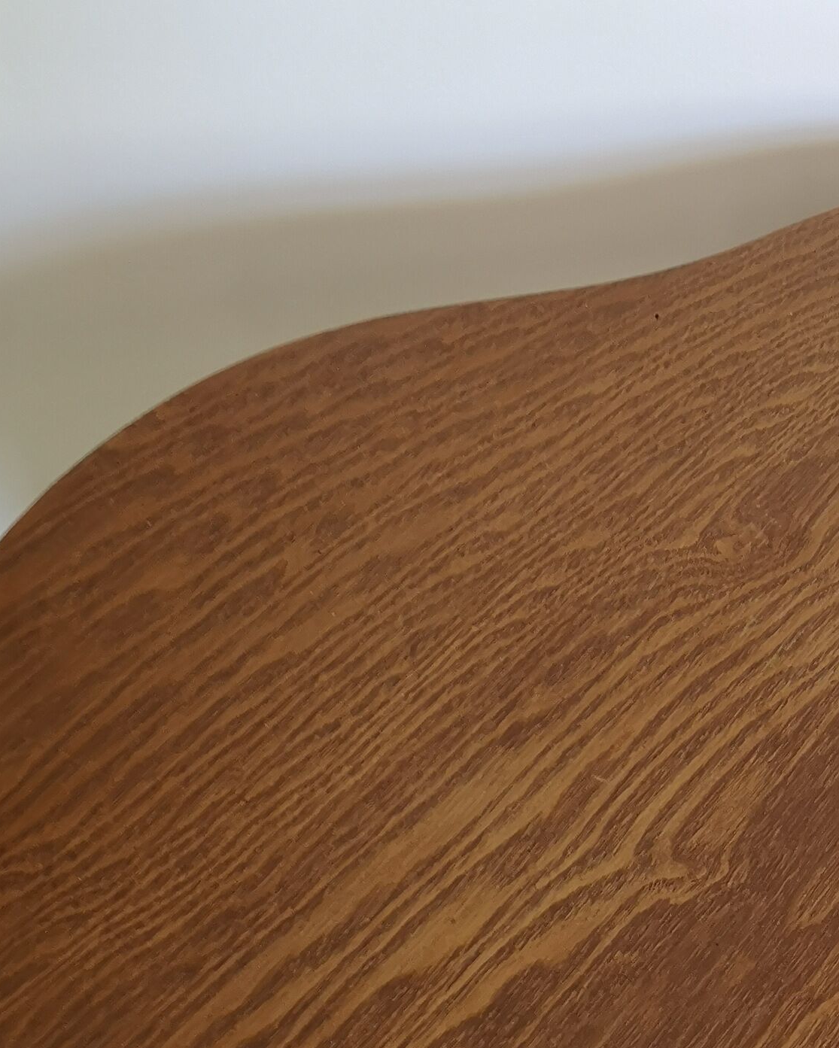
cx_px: 676
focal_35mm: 69
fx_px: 2141
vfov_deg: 26.7
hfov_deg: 21.9
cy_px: 903
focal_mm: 5.58
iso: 160
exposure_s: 1/33.3
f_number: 1.8
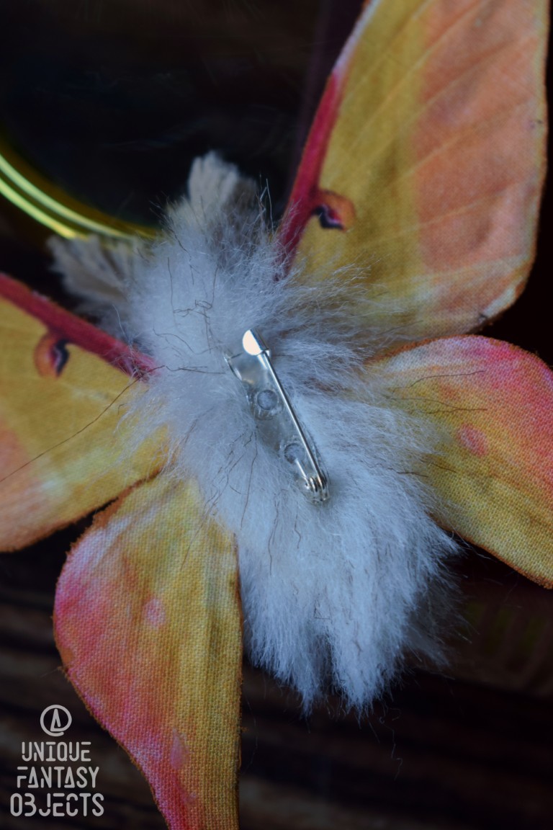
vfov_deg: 24.6
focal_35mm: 82
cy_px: 415
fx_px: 1901
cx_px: 276
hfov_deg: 16.6
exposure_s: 1/60
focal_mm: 55
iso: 400
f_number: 5.6
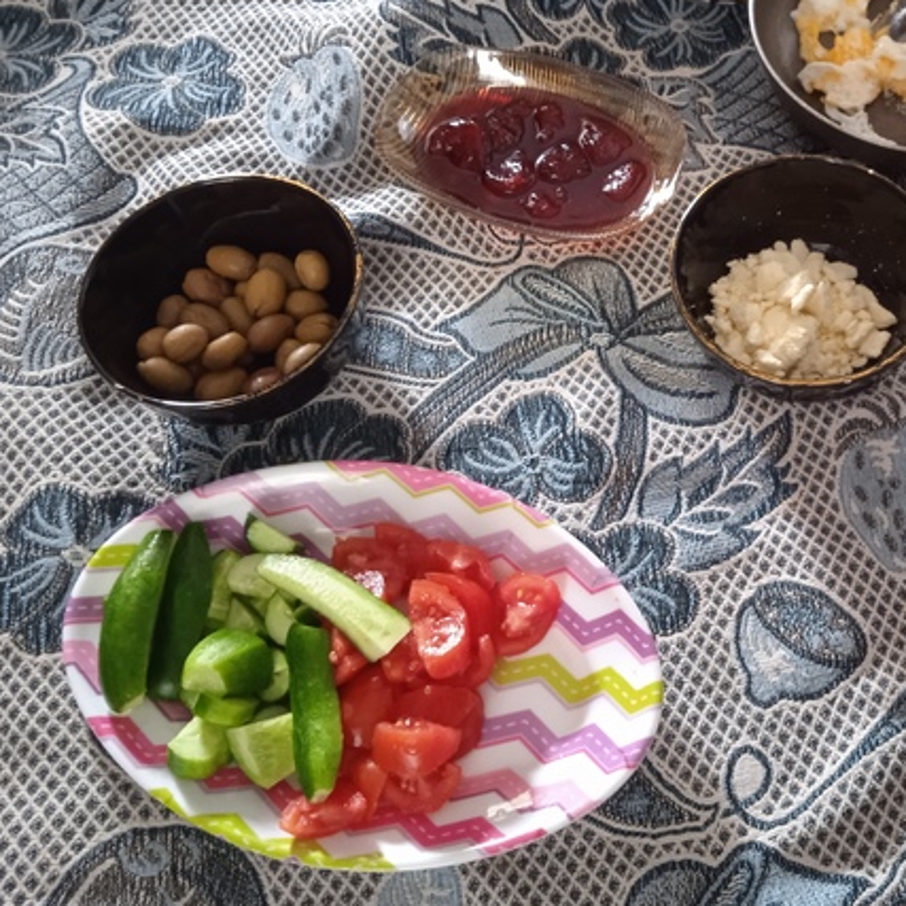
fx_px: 1184
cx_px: 730
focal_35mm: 40
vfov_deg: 41.7
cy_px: 373
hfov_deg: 40.1
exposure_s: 1/20
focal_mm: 3.43
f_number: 2.2
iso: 830
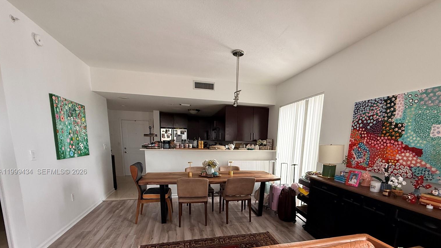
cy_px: 172
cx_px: 228
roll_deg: -0.7
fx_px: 187
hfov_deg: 99.3
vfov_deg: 64.7
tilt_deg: -9.4
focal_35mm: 16
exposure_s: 1/99
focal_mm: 2.22
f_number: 2.2
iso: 200
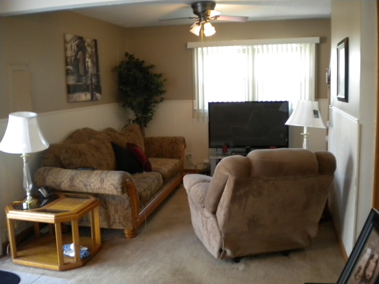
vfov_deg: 40.7
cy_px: 142
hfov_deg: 52.6
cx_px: 190
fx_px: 383
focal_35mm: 35
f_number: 3.1
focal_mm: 6.3
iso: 400
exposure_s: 1/38
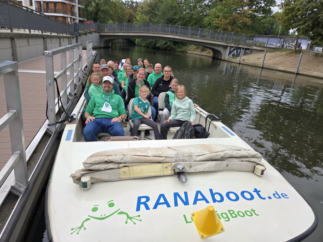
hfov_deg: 73.9
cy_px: 121
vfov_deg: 58.9
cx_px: 162
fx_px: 215
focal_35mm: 23
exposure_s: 1/963
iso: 25
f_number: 1.8
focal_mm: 5.4
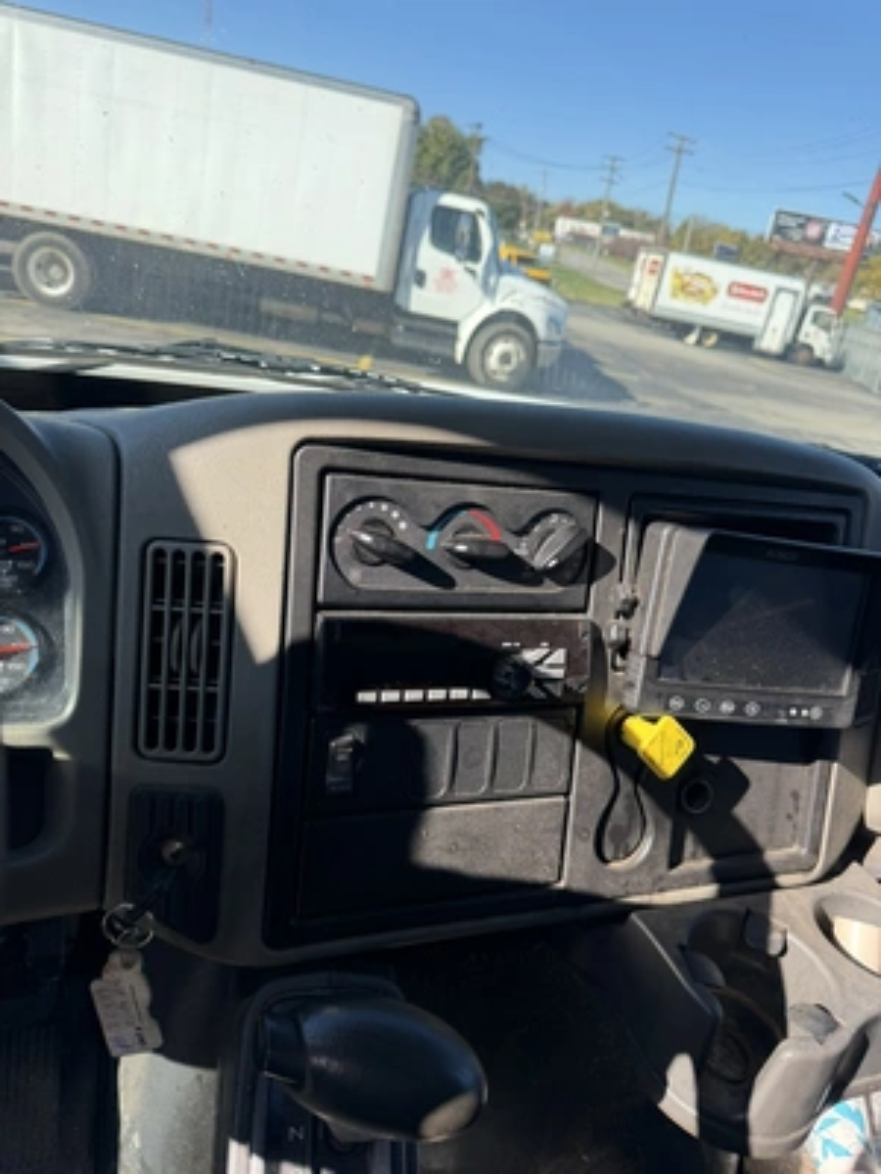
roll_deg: -12.0
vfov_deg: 71.6
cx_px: 440
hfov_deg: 56.8
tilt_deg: -19.2
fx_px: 814
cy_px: 587
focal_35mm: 24
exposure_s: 1/1437
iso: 100
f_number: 1.78
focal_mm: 6.76
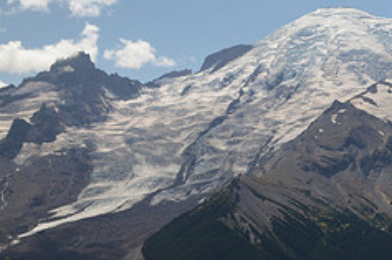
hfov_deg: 30.4
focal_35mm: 66
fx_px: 717
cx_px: 245
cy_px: 128
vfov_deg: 20.5
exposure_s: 1/1000
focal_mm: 18
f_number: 4
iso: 450
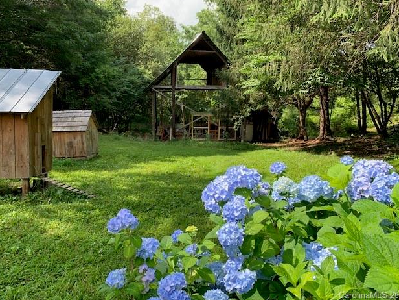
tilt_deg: -9.8
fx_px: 311
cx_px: 206
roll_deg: -0.6
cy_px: 145
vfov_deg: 51.3
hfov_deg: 65.3
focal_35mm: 27
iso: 25
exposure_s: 1/561
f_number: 1.8
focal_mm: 4.25
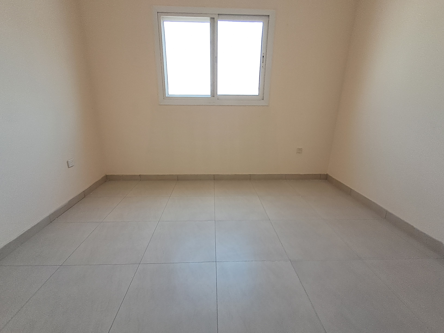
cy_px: 166
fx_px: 205
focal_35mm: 16
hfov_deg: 94.5
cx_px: 222
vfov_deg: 78.1
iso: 50
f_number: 2.2
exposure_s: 1/40
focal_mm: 1.64
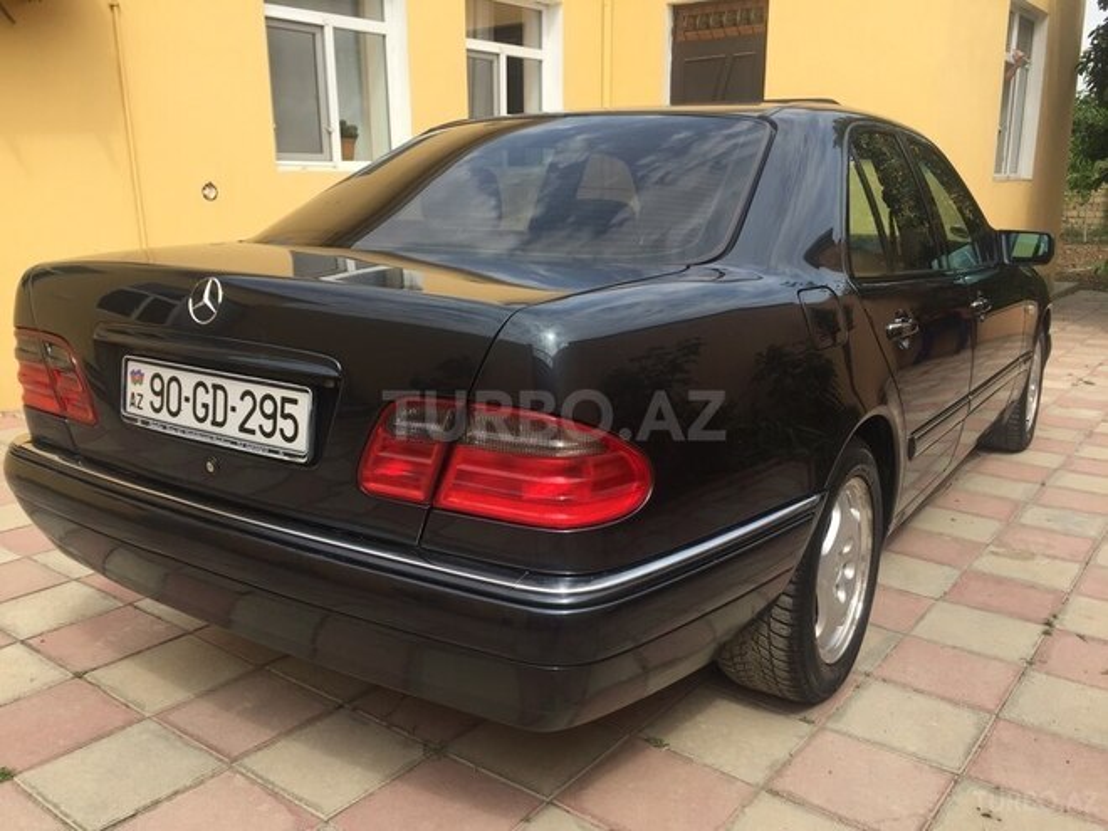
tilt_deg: -14.7
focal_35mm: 29
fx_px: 928
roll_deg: -0.8
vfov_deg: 48.2
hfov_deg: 61.7
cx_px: 554
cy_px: 416
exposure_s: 1/989
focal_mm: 4.15
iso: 32
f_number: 2.2
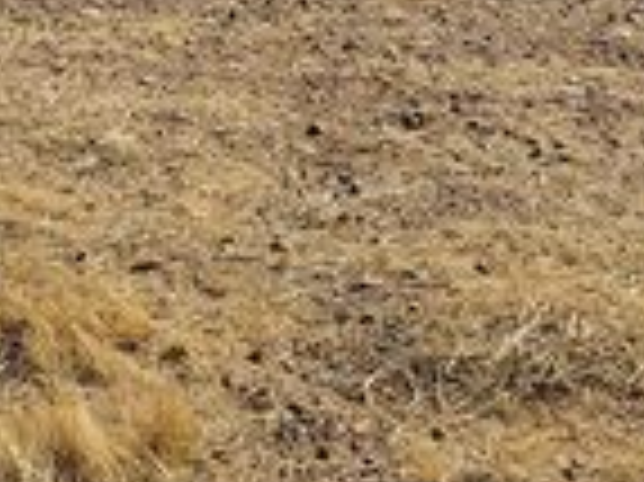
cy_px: -455
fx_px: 1915
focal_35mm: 103
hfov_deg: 18.8
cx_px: 63
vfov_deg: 12.7
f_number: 1.7
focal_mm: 6.3
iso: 12
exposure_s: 1/2000
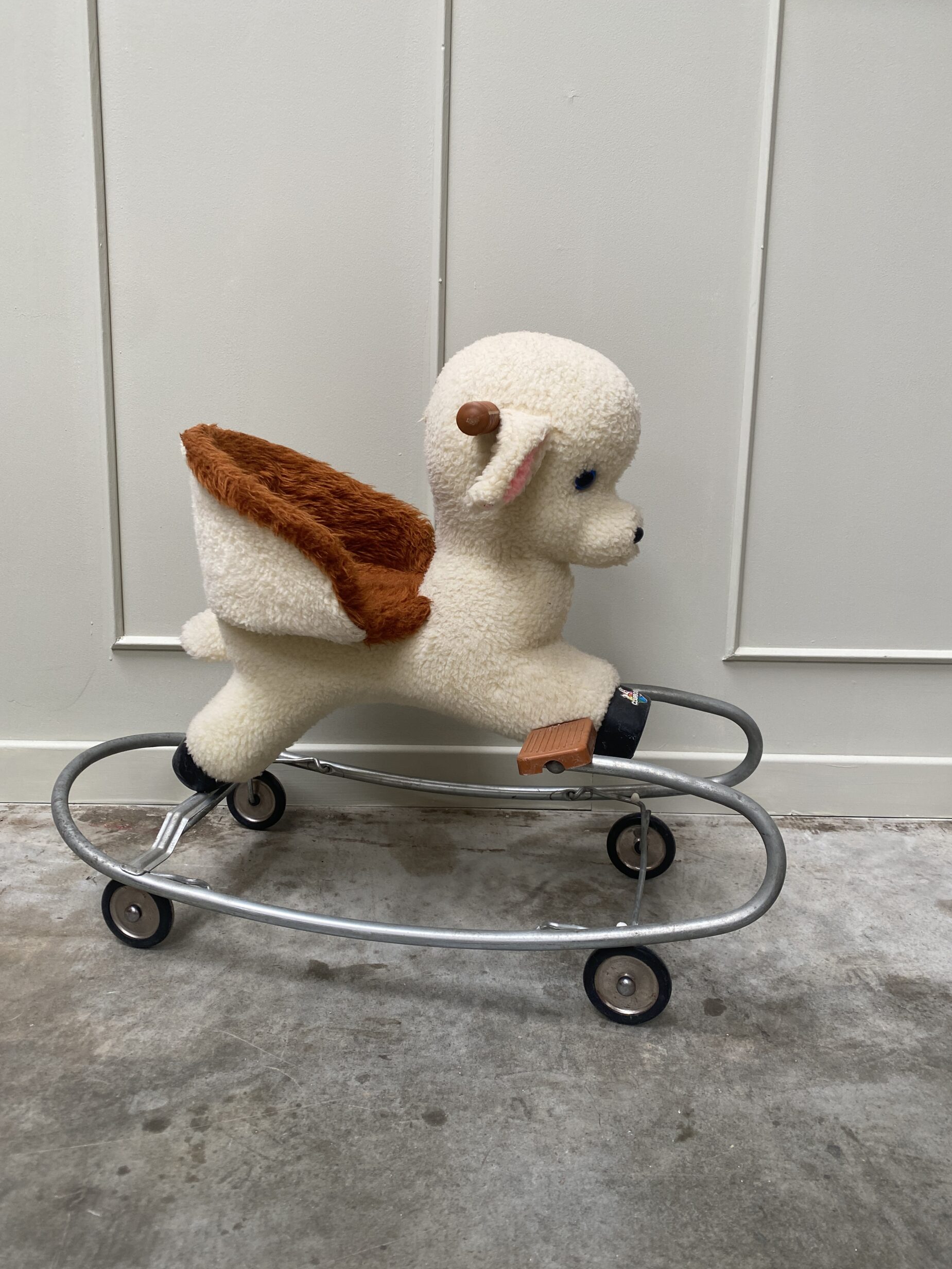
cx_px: 461
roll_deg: -1.5
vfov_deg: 65.3
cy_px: 620
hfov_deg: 51.4
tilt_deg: -11.2
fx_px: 990
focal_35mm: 27
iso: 64
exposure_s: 1/100
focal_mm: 4.25
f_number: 1.8
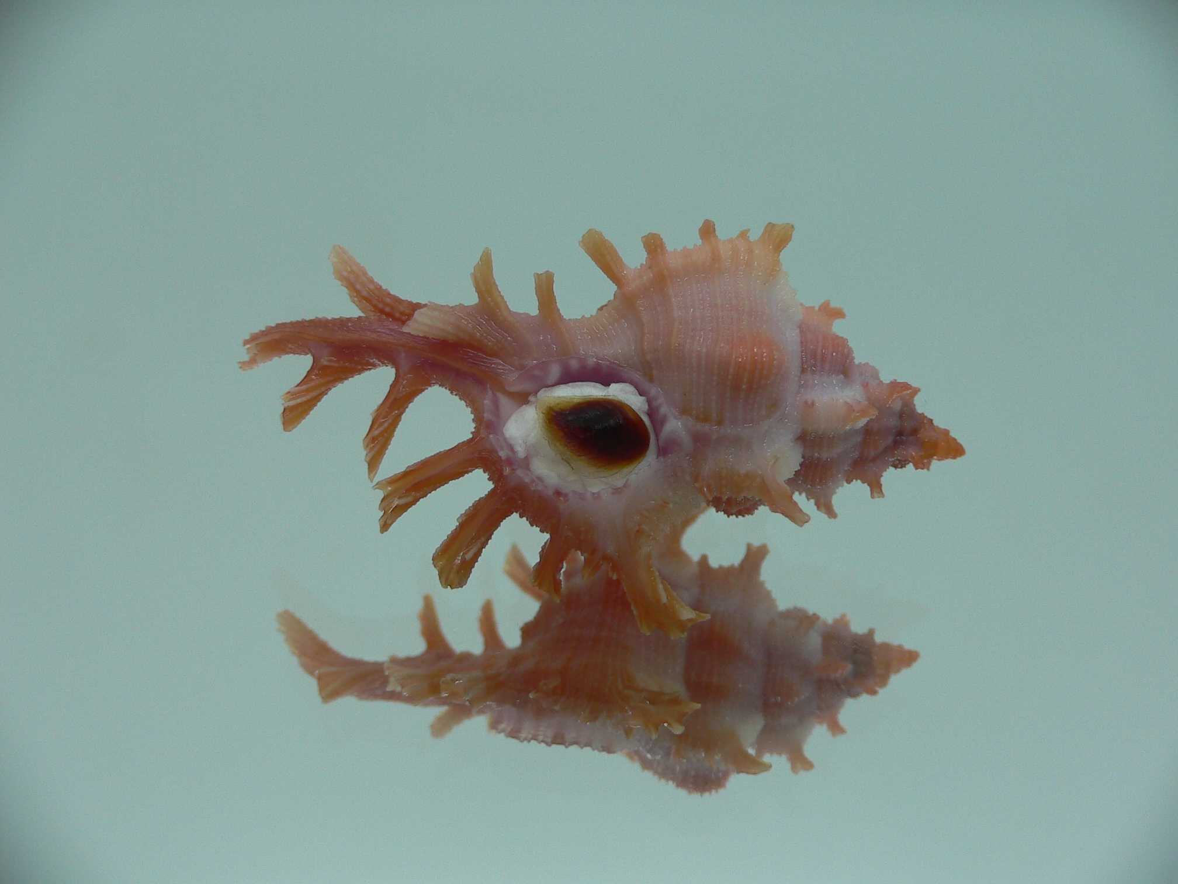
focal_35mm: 35
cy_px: 442
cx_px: 589
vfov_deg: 40.7
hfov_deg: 52.6
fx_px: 1191
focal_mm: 4.6
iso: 80
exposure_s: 1/60
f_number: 2.8
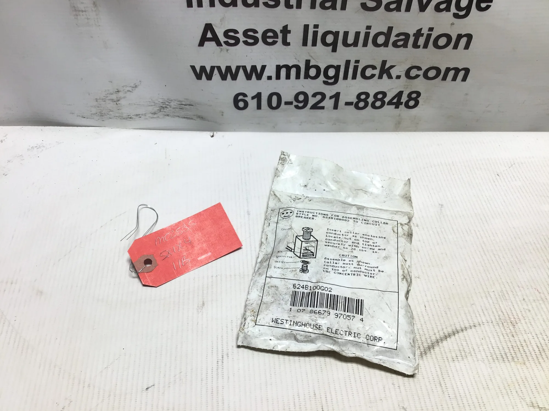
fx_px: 492
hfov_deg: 58.4
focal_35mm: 31
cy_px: 206
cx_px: 274
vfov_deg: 45.4
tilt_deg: -48.6
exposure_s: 1/151
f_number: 2.4
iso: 25
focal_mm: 3.3
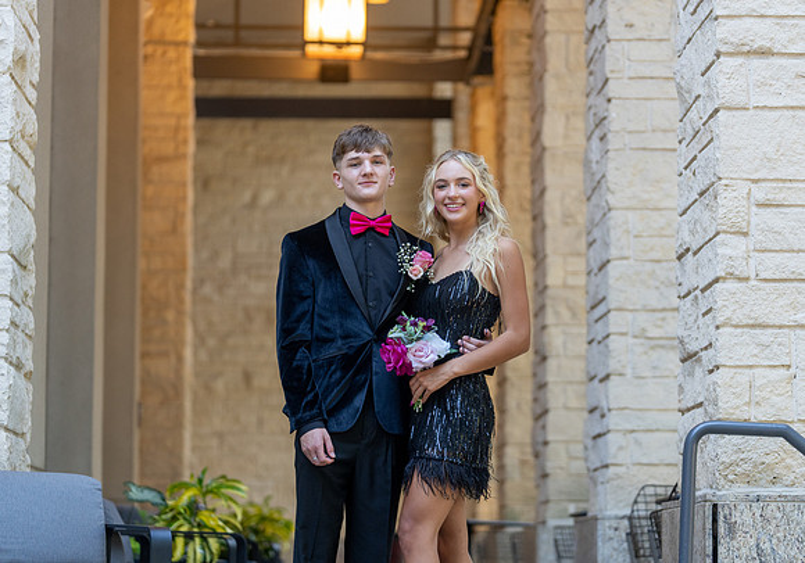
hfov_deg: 18.3
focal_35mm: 110
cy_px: 280
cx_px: 381
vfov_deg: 12.9
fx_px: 2498
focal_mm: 104
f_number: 2.8
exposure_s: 1/320
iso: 1000
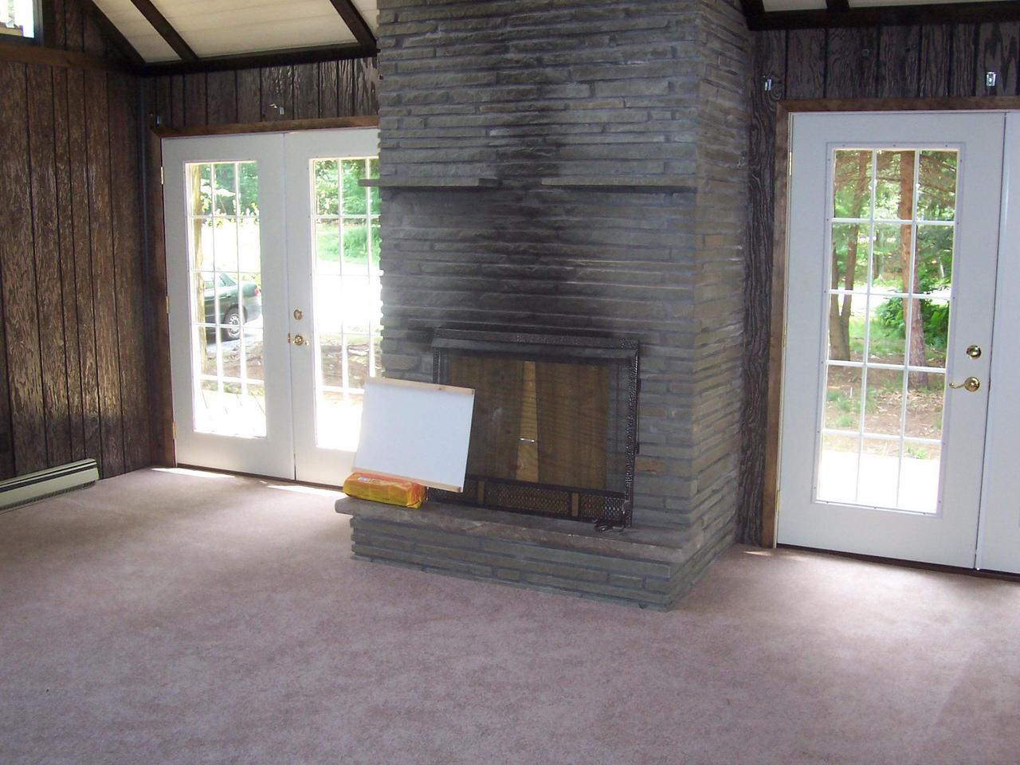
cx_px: 510
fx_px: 1090
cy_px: 382
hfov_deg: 50.1
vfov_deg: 38.7
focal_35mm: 37
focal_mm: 5.6
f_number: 2.8
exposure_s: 1/60
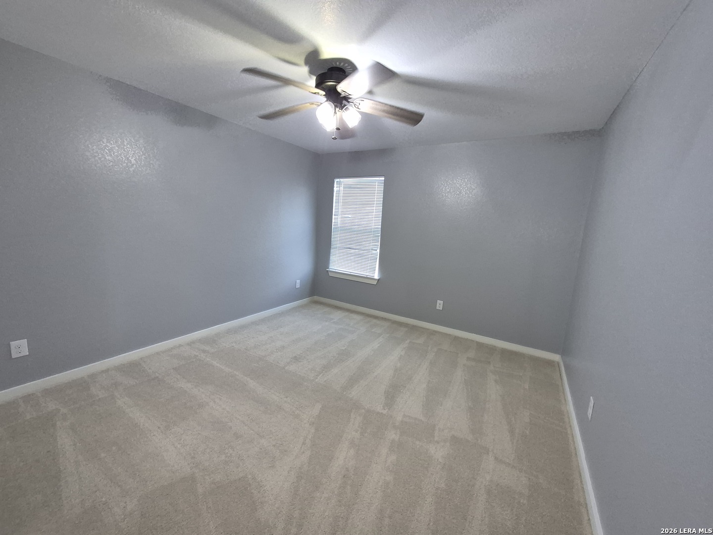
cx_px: 356
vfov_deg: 89.9
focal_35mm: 13
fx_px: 268
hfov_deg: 106.2
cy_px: 268
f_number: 2.2
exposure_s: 1/60
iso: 200
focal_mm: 1.74
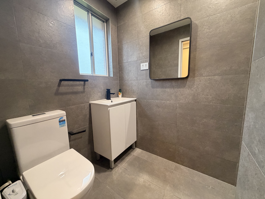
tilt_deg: -8.4
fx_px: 107
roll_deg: +1.4
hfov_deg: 102.1
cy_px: 100
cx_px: 132
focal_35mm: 14
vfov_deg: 85.7
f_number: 2.2
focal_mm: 2.22
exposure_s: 1/50
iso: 320
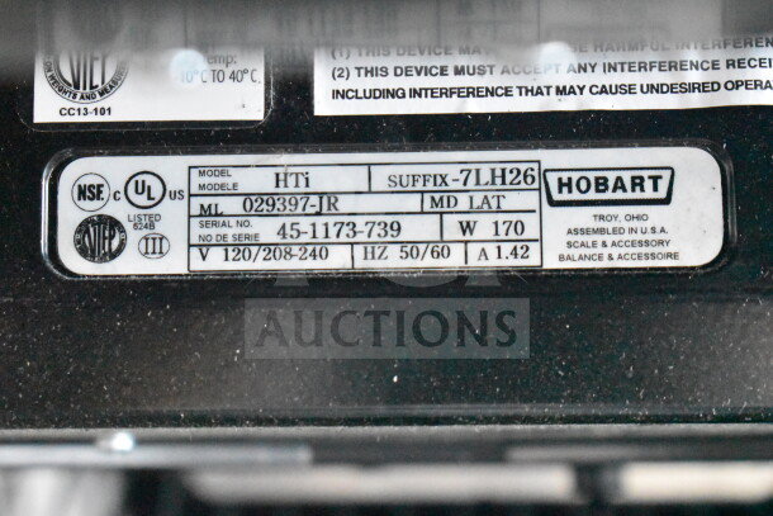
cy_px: 258
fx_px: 1772
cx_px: 386
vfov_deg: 16.6
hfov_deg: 24.6
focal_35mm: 82
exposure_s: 1/100
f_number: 5.6
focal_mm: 55
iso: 25600
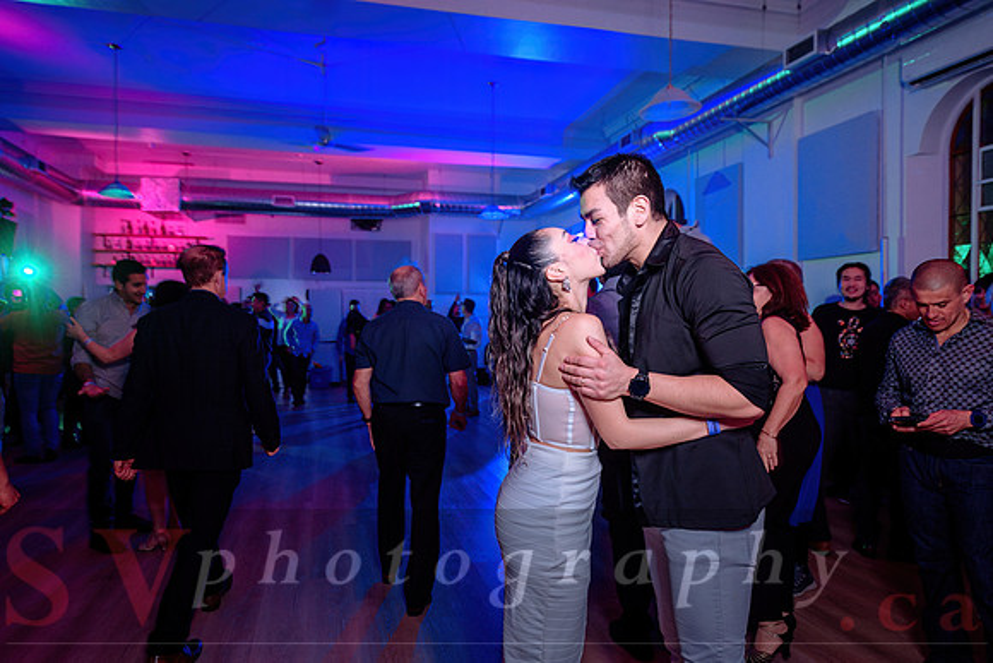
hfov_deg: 73.7
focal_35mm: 24
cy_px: 332
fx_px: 662
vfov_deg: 53.2
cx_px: 496
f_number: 3.5
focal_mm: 24
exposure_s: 1/50
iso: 800
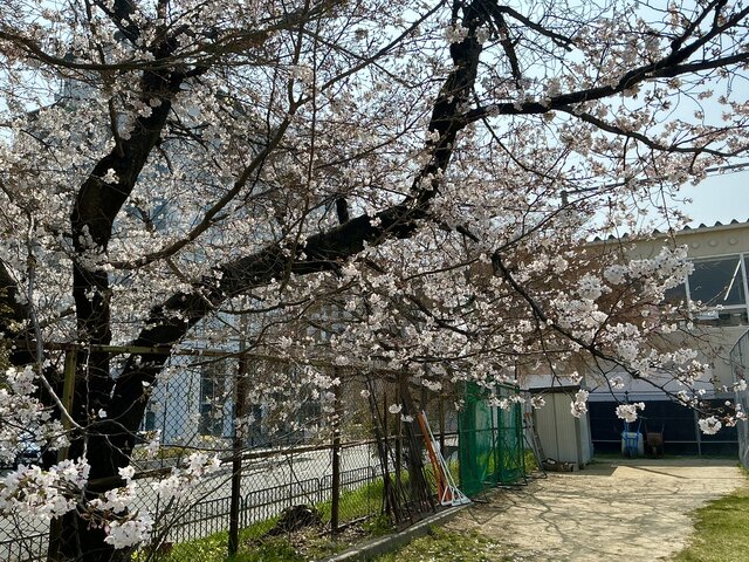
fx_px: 627
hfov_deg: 61.7
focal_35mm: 29
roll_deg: +1.1
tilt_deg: +11.6
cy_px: 281
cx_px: 374
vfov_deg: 48.2
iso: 25
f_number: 1.8
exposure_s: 1/1984
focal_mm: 3
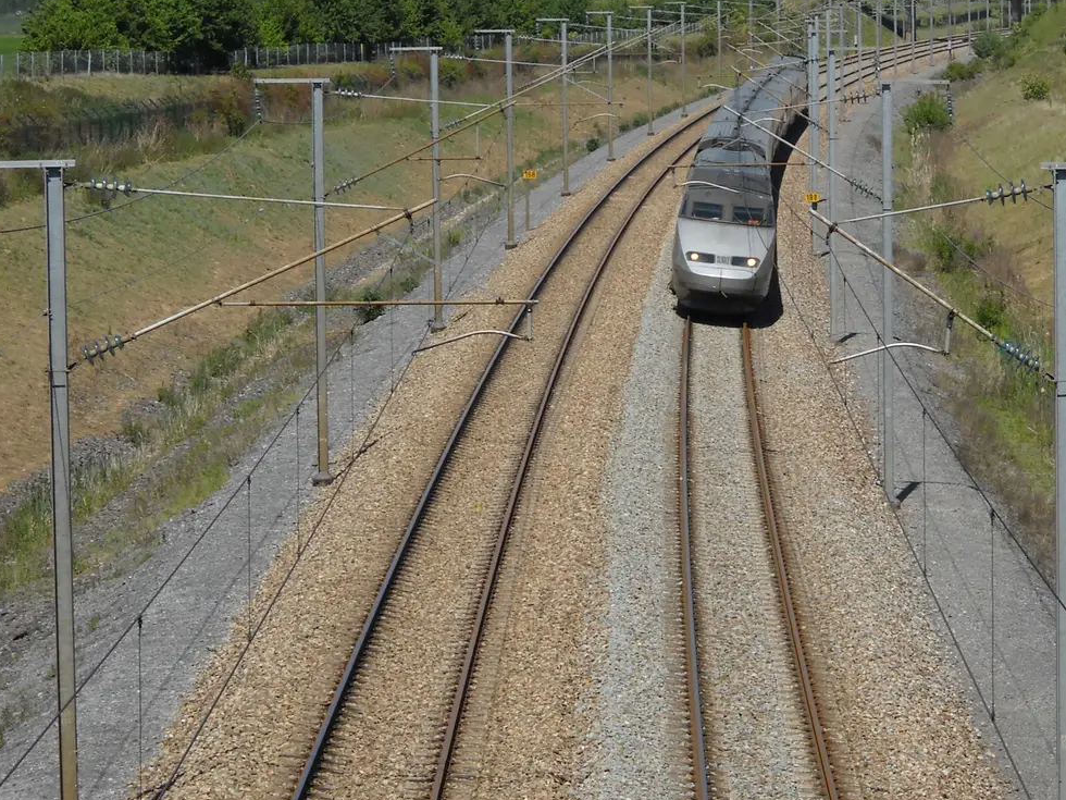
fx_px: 4989
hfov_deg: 12.2
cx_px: 673
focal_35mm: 162
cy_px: 317
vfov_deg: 9.2
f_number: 6
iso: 64
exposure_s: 1/353
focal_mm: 20.49
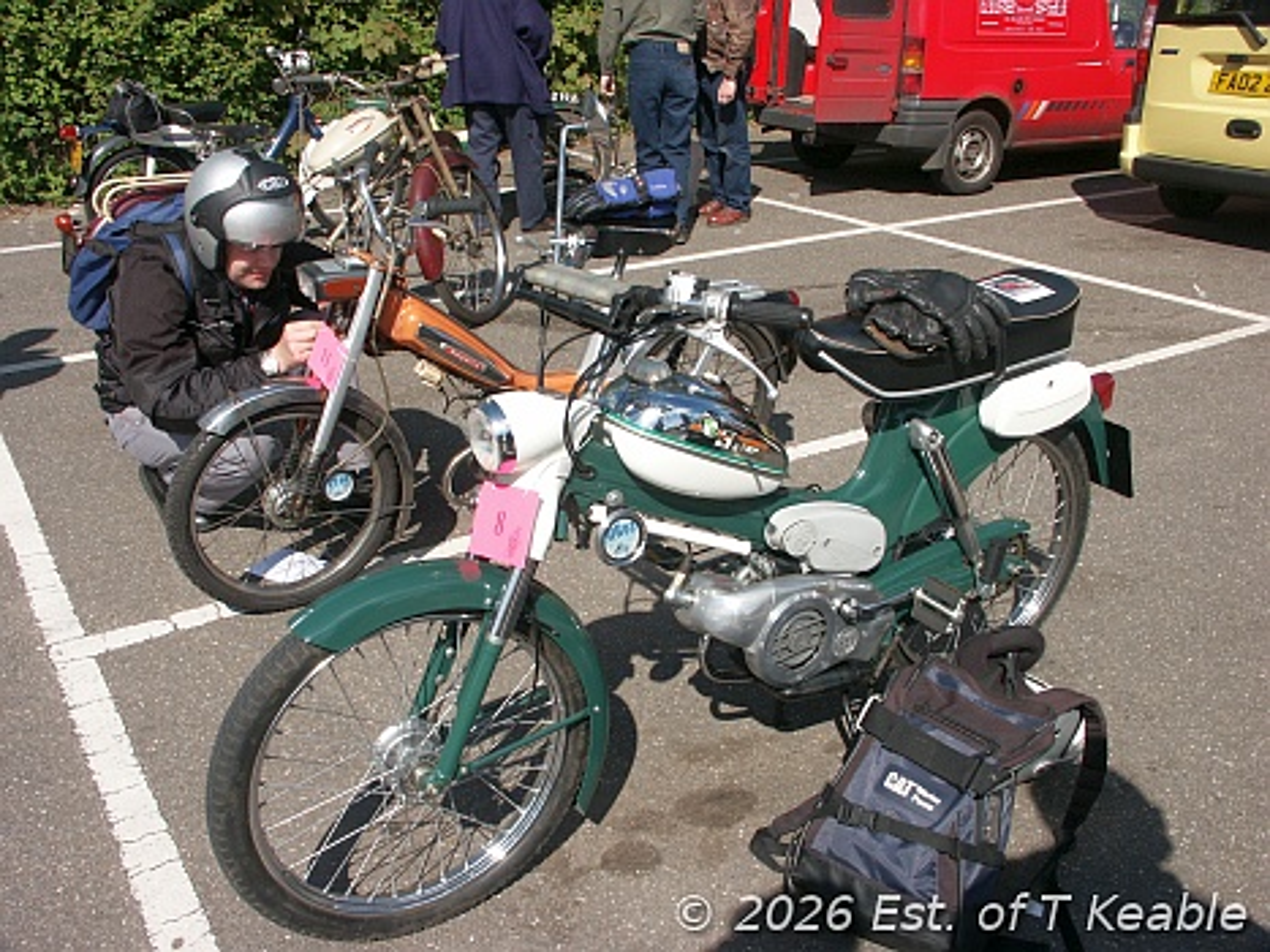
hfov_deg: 55.4
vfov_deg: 42.9
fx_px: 1210
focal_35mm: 33
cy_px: 476
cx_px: 635
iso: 100
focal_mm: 8.73
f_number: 6.7
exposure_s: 1/350
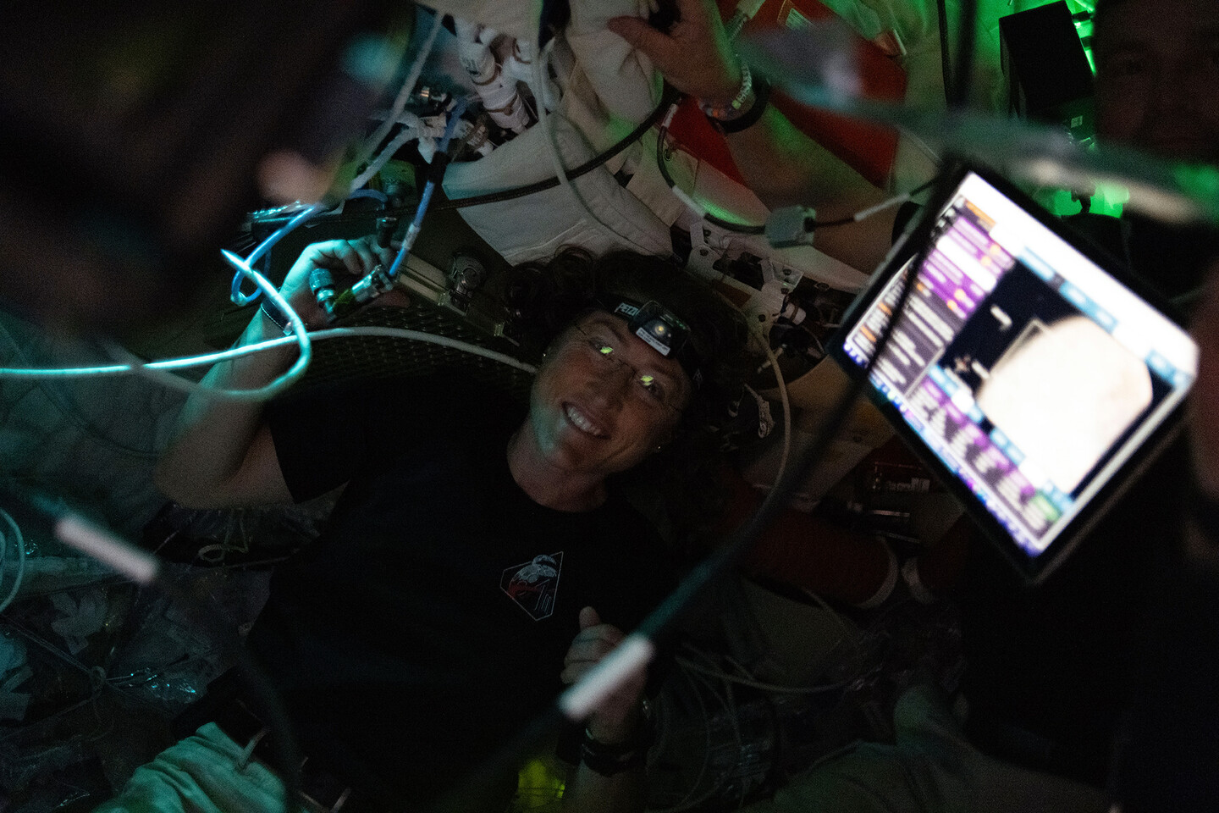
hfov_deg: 54.4
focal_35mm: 35
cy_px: 406
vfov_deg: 37.9
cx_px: 610
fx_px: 1185
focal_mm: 35
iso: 16000
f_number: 2
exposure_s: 1/15
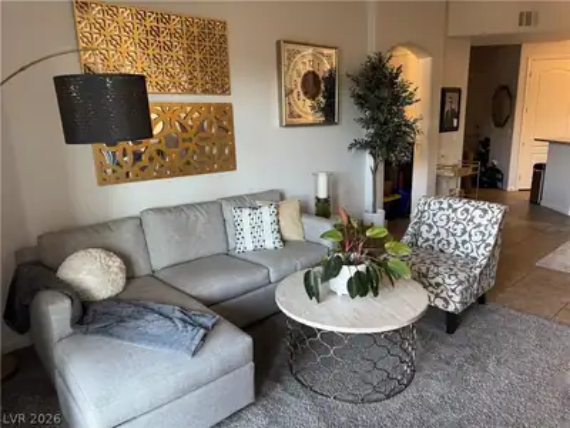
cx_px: 285
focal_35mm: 24
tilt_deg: -14.1
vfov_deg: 56.8
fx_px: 395
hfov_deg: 71.6
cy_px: 214
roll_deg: +1.9
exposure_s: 1/60
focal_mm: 6.76
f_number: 1.78
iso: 250
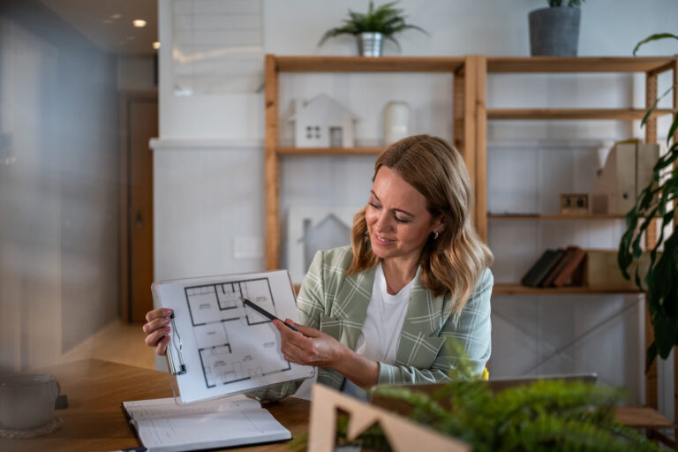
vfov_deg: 37.9
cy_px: 226
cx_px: 339
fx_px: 659
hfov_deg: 54.4
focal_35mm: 35
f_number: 1.8
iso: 1600
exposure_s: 1/1000
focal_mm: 35
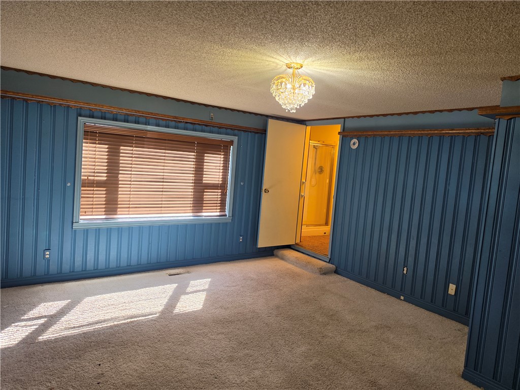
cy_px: 195
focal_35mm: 23
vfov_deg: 58.9
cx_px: 260
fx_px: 346
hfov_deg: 73.9
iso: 100
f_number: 1.4
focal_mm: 6.5
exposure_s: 1/180
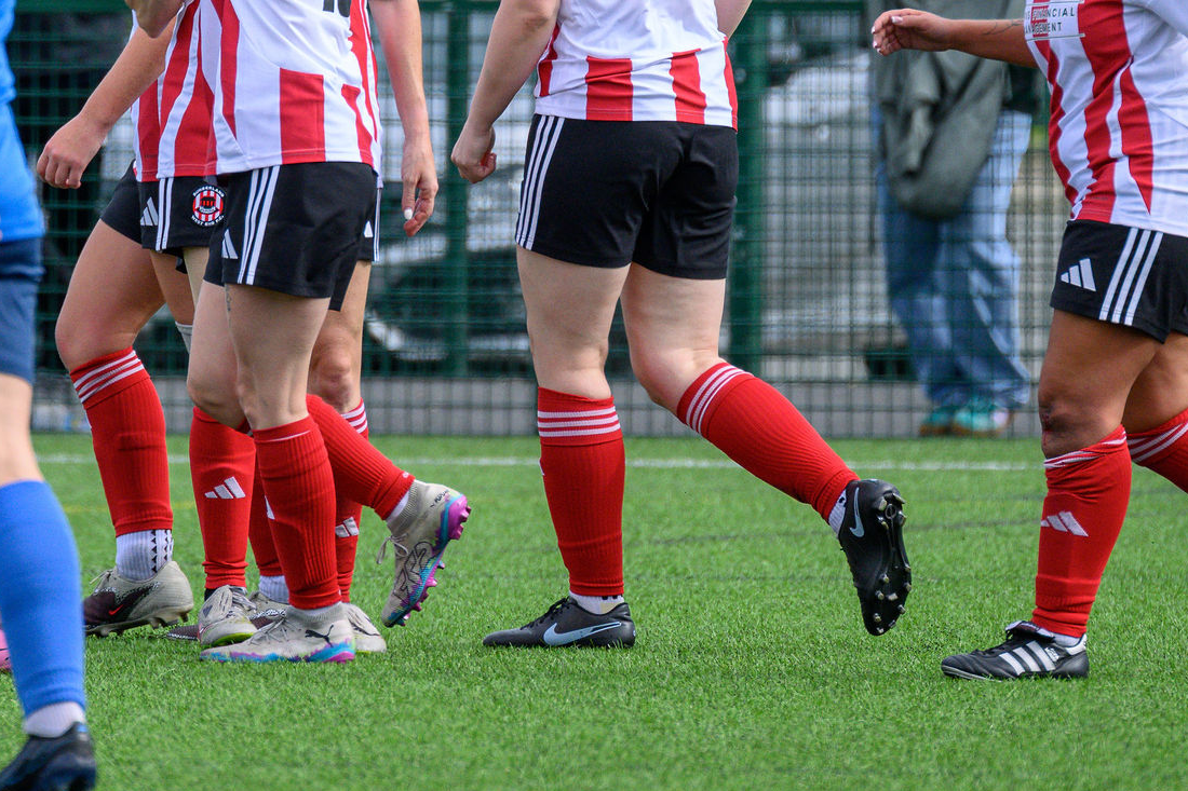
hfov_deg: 2.2
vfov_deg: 1.5
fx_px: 30419
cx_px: 308
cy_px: -181
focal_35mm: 922
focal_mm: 340
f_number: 5.3
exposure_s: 1/1600
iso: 800
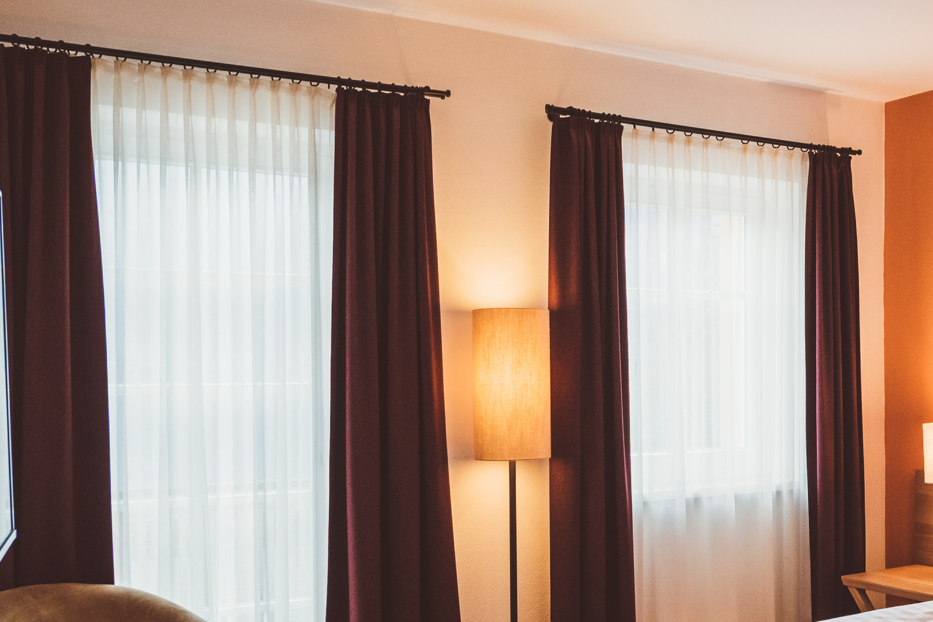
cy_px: 389
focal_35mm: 42
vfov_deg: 31.7
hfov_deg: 42.4
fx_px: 1088
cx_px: 845
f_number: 5.6
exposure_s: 1/100
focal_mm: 20
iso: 800
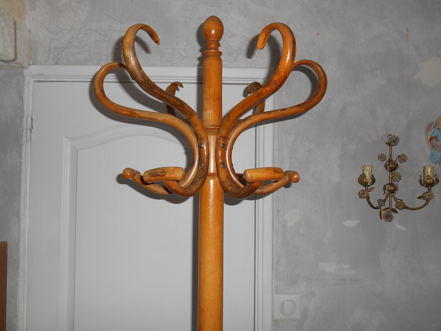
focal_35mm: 26
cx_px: 220
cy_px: 166
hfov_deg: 67.3
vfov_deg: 53.1
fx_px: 331
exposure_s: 1/25
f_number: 3.4
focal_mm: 4.7
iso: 80
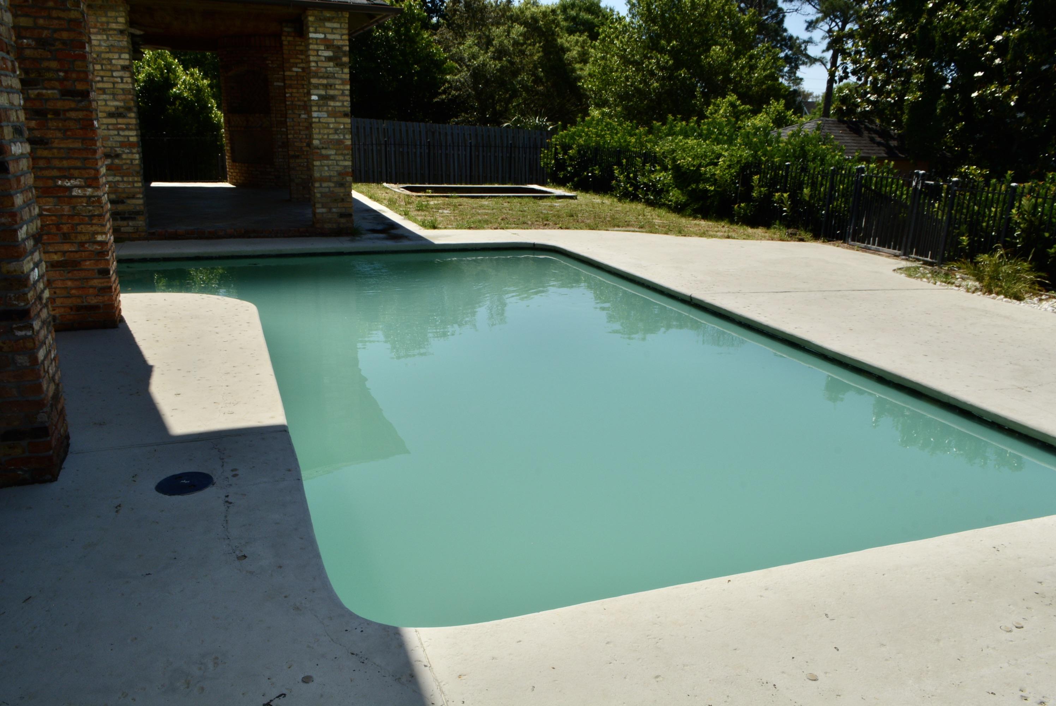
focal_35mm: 27
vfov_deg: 48.0
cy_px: 353
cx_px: 528
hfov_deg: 67.3
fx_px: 793
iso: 100
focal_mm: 18
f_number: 16
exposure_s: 1/200
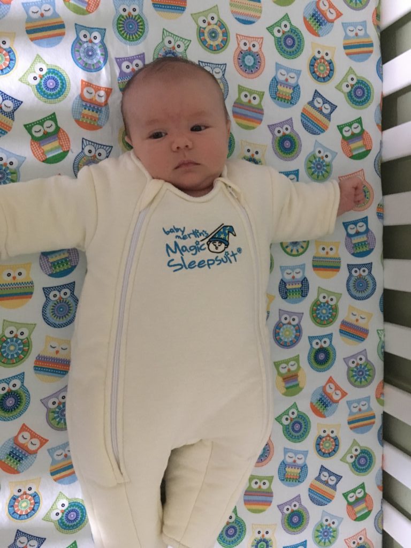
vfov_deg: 61.7
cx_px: 206
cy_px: 274
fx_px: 459
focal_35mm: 29
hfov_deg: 48.2
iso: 400
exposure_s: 1/15
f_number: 2.2
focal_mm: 4.15
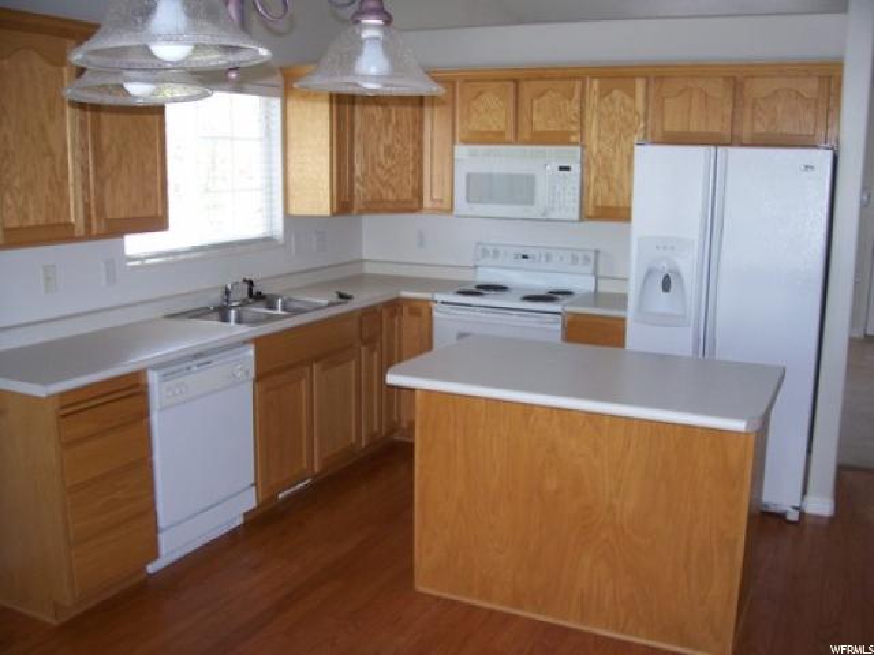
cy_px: 328
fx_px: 858
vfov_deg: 41.8
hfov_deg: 54.0
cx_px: 437
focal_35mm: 34
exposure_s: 1/60
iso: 80
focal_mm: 5.6
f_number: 2.7
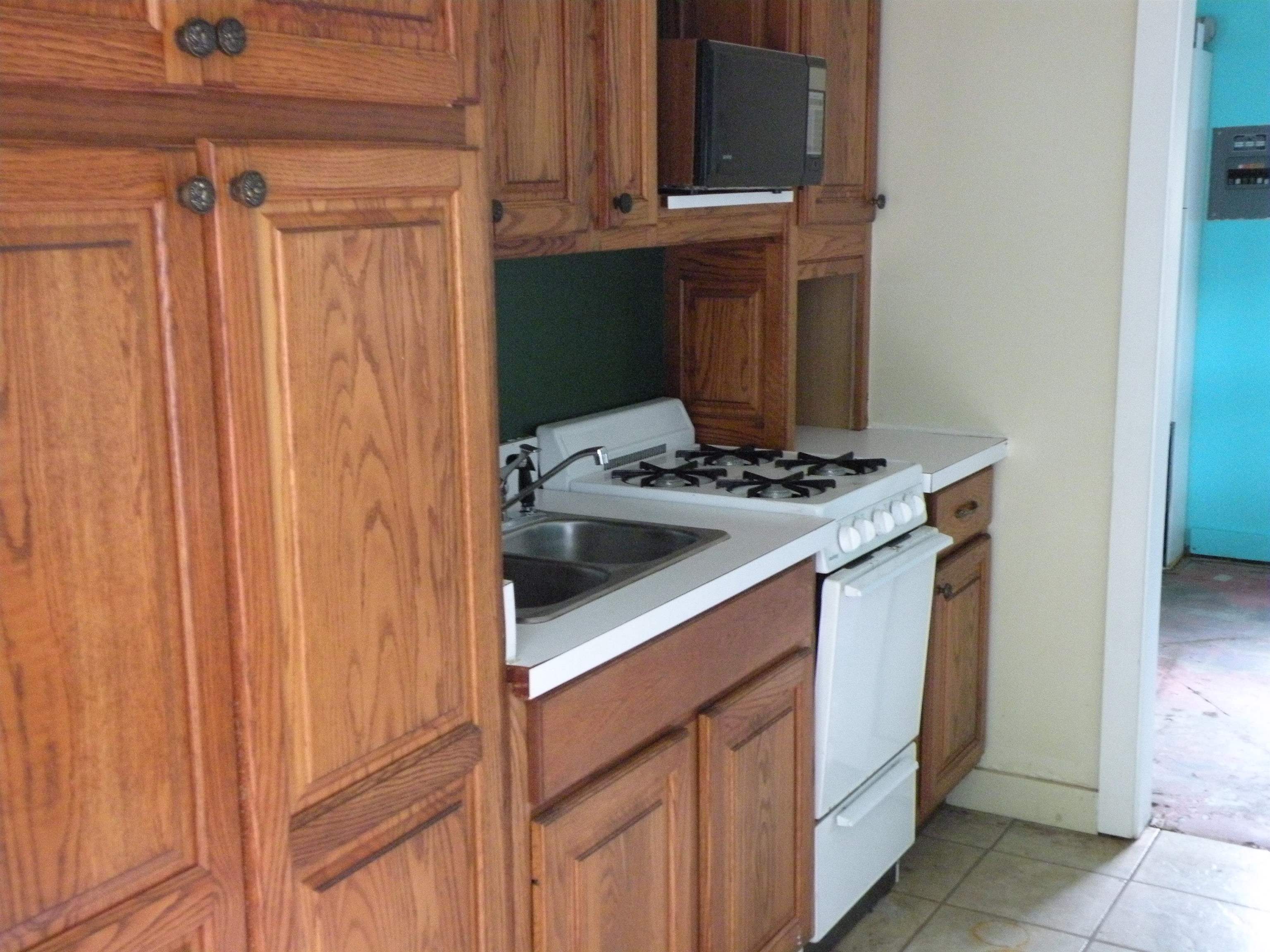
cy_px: 476
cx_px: 635
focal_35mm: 42
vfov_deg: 34.3
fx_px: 1541
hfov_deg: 44.8
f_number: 3.2
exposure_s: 1/13.4
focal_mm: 7.4
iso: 400
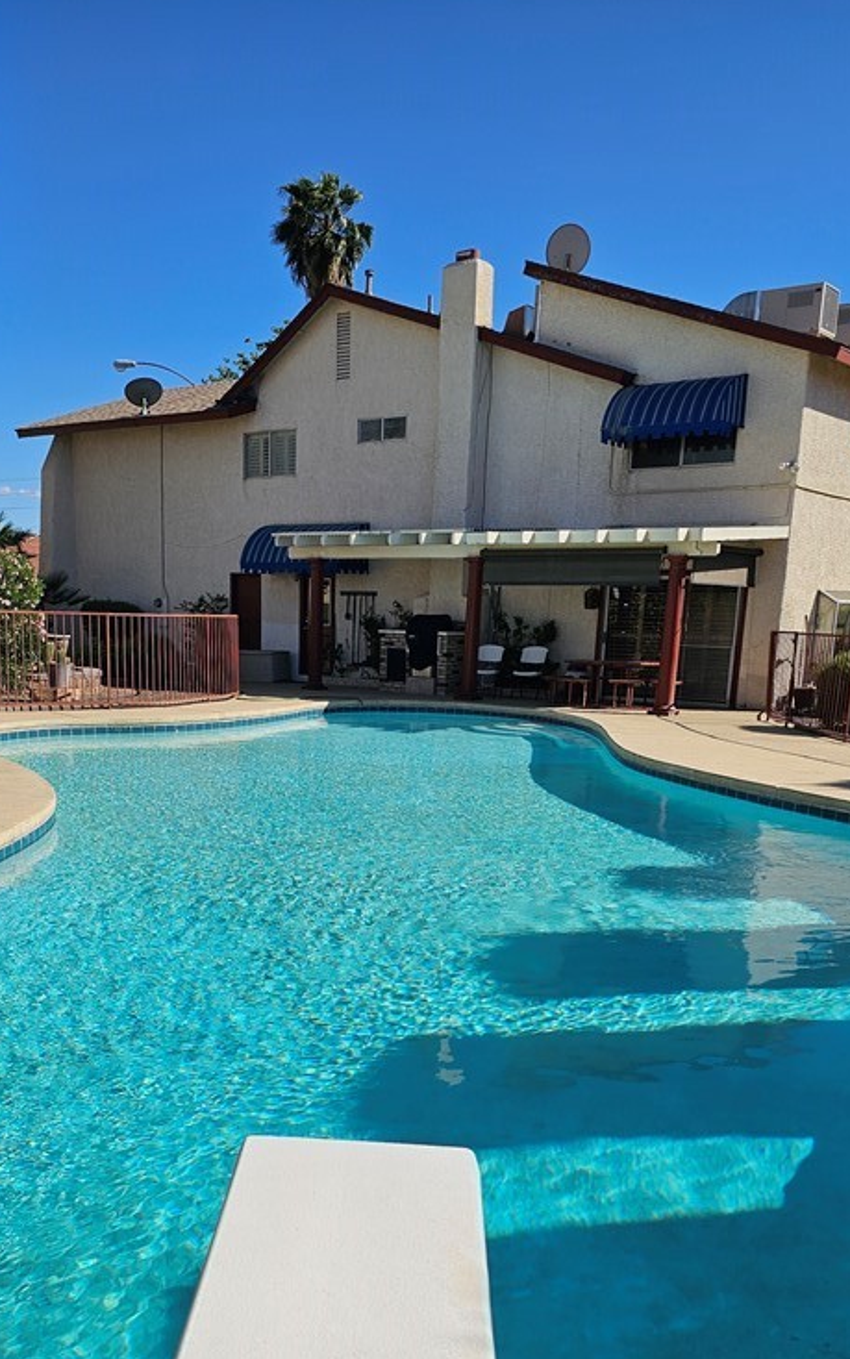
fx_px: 1260
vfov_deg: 55.3
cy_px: 922
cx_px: 328
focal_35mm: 34
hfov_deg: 37.1
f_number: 1.7
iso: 10
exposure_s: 1/1505
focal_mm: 6.3
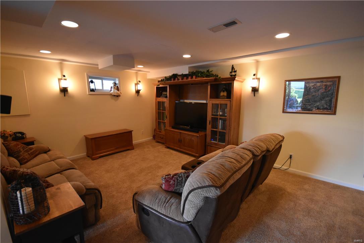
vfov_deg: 77.3
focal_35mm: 15
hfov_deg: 100.4
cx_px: 182
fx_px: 152
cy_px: 122
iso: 2200
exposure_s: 1/60
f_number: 4
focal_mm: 10
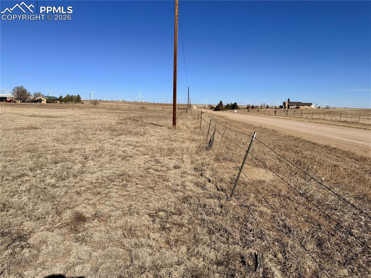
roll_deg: -0.9
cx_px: 186
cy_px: 139
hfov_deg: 71.6
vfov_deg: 56.8
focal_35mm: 24
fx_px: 257
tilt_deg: -8.0
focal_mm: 6.76
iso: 80
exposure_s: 1/10309
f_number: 1.78
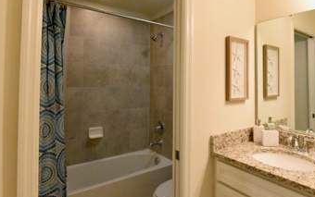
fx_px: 198
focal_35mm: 23
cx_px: 195
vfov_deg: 52.7
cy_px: 78
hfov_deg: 75.9
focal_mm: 16
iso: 16000
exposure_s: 1/500
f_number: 8
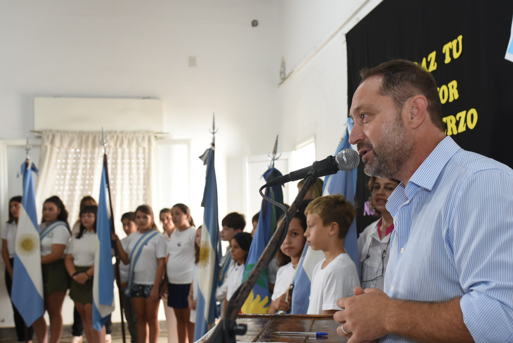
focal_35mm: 47
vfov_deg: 28.5
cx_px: 298
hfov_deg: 41.8
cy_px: 222
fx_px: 670
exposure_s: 1/100
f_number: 5
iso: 1600
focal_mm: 35
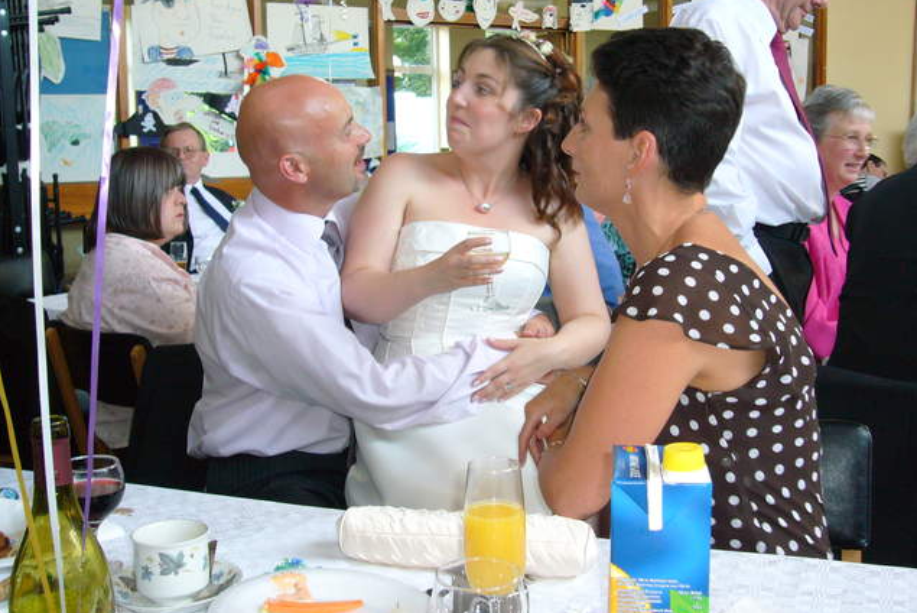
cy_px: 285
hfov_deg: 44.5
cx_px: 461
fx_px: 1121
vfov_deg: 30.5
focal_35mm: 44
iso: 125
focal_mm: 6.9
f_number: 3.3
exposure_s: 1/15
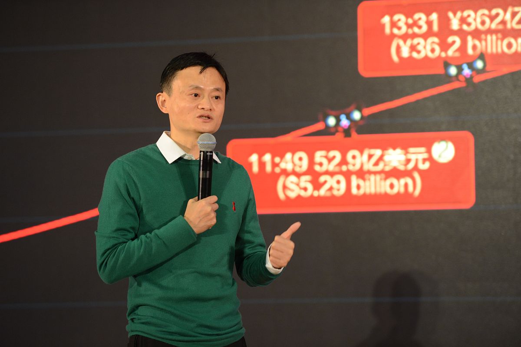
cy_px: 174
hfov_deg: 15.2
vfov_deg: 10.2
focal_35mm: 135
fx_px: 1953
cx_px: 260
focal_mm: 135
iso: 2000
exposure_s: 1/125
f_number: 2.8
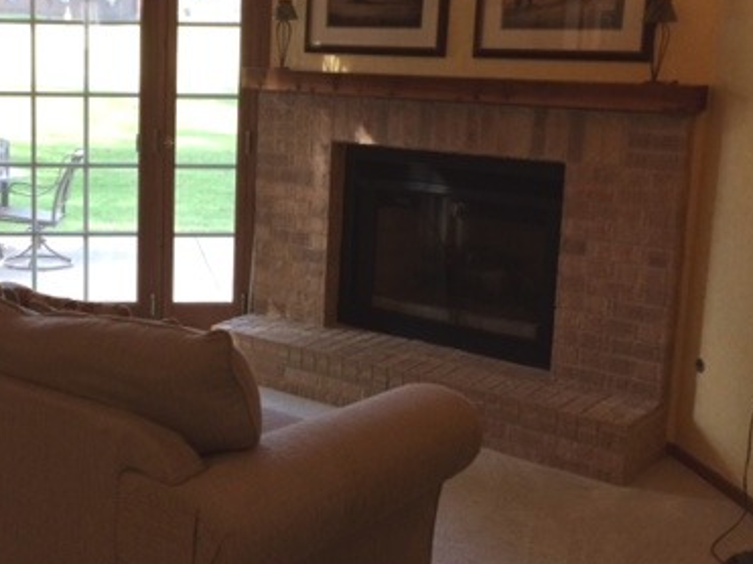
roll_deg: -1.0
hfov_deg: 37.2
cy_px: 231
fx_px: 1087
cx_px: 177
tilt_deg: -7.7
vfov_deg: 29.0
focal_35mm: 50
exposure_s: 1/30
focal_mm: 4.15
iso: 50
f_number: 2.2
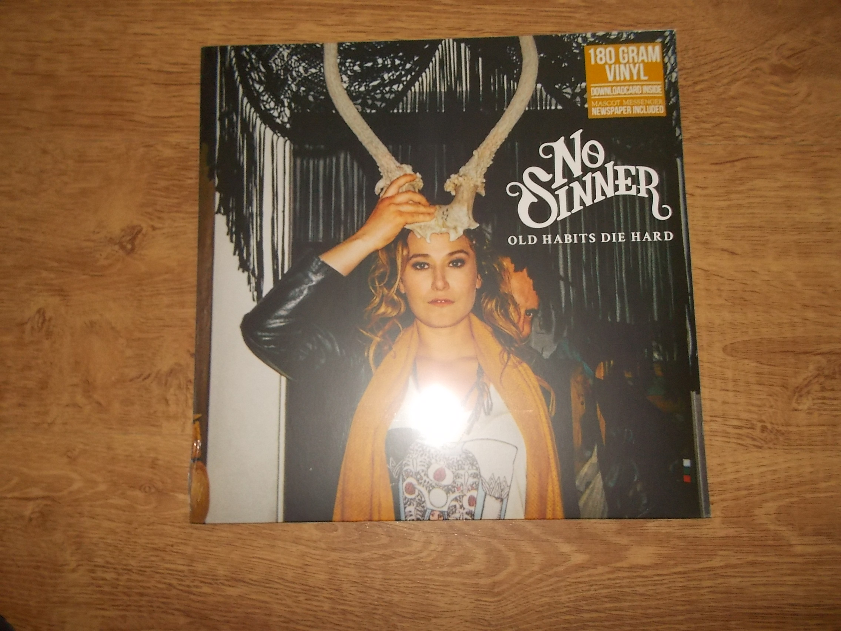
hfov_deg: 61.7
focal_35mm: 29
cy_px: 316
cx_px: 420
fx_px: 705
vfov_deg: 48.2
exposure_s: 1/30
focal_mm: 4.1
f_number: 3.3
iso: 200
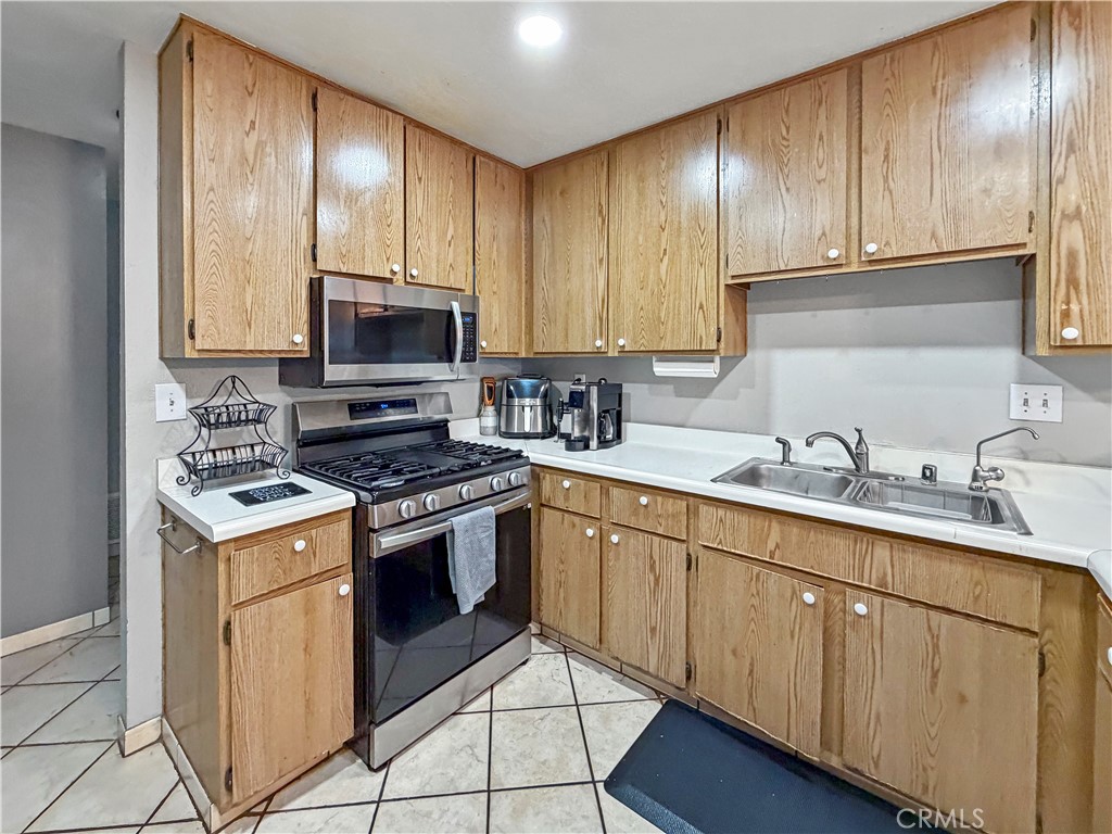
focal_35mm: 14
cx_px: 556
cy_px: 417
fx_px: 450
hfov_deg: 102.1
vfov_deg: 85.7
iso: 400
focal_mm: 2.22
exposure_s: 1/60
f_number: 2.2
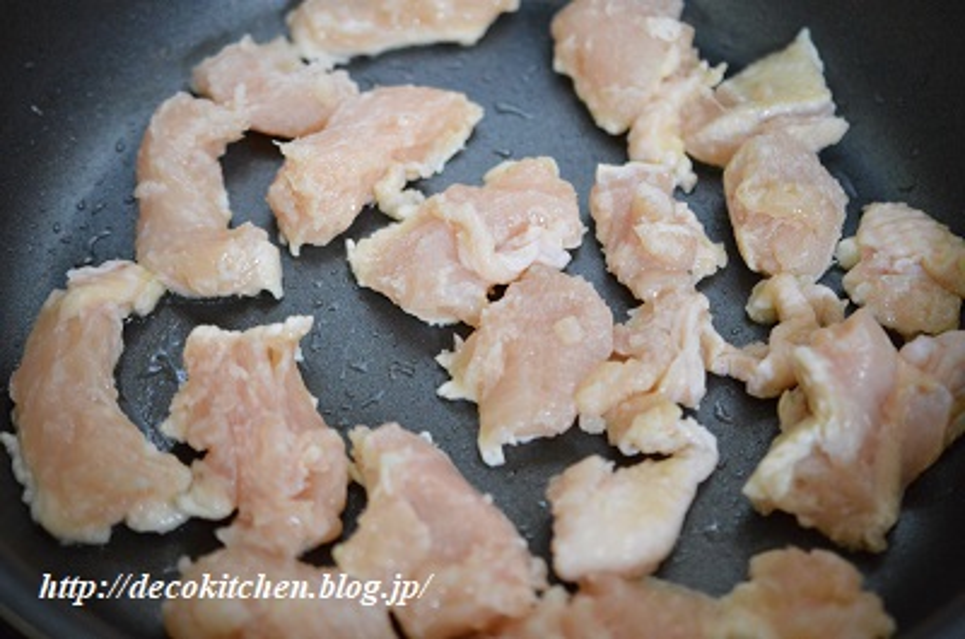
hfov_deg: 33.5
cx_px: 482
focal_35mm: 60
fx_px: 1605
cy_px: 320
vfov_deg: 22.5
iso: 2800
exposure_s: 1/60
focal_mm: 40
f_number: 3
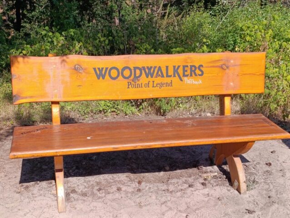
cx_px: 145
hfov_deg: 41.2
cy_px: 109
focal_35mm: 46
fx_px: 386
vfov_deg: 31.6
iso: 50
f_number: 1.6
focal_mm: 6.14
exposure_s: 1/464
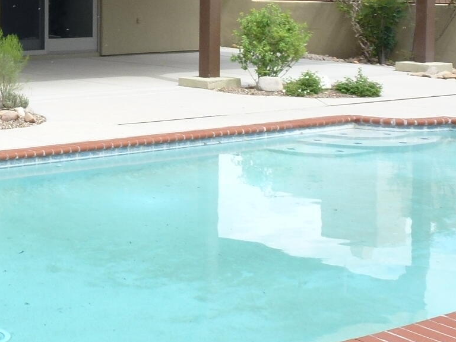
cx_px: -68
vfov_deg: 18.2
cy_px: 51
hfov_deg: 22.7
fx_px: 1054
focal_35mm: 80
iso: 100
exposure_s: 1/640
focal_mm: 5.4
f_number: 3.5
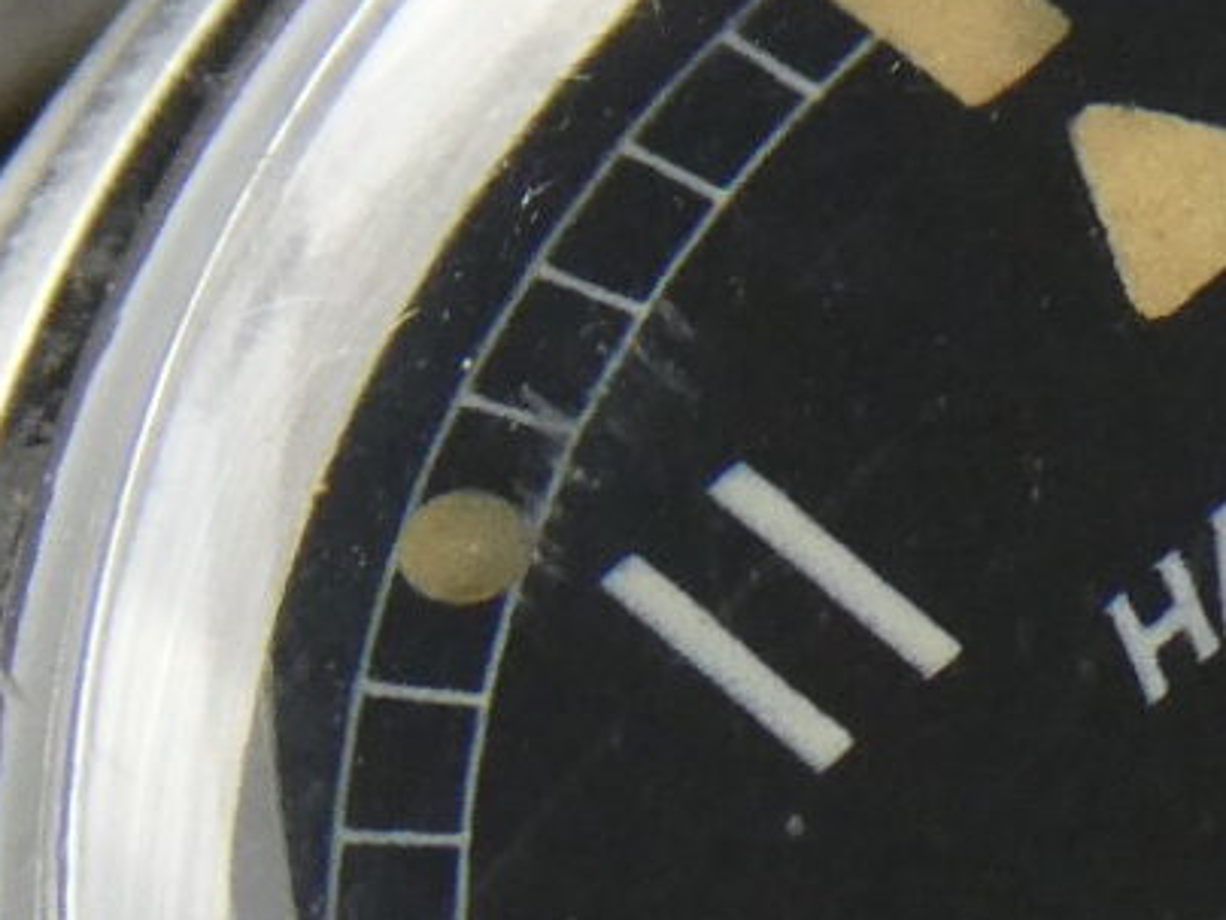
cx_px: 1863
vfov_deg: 6.5
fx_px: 7863
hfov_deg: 8.7
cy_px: 1637
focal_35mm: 222
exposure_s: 1/80
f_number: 3.7
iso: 250
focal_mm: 6.3
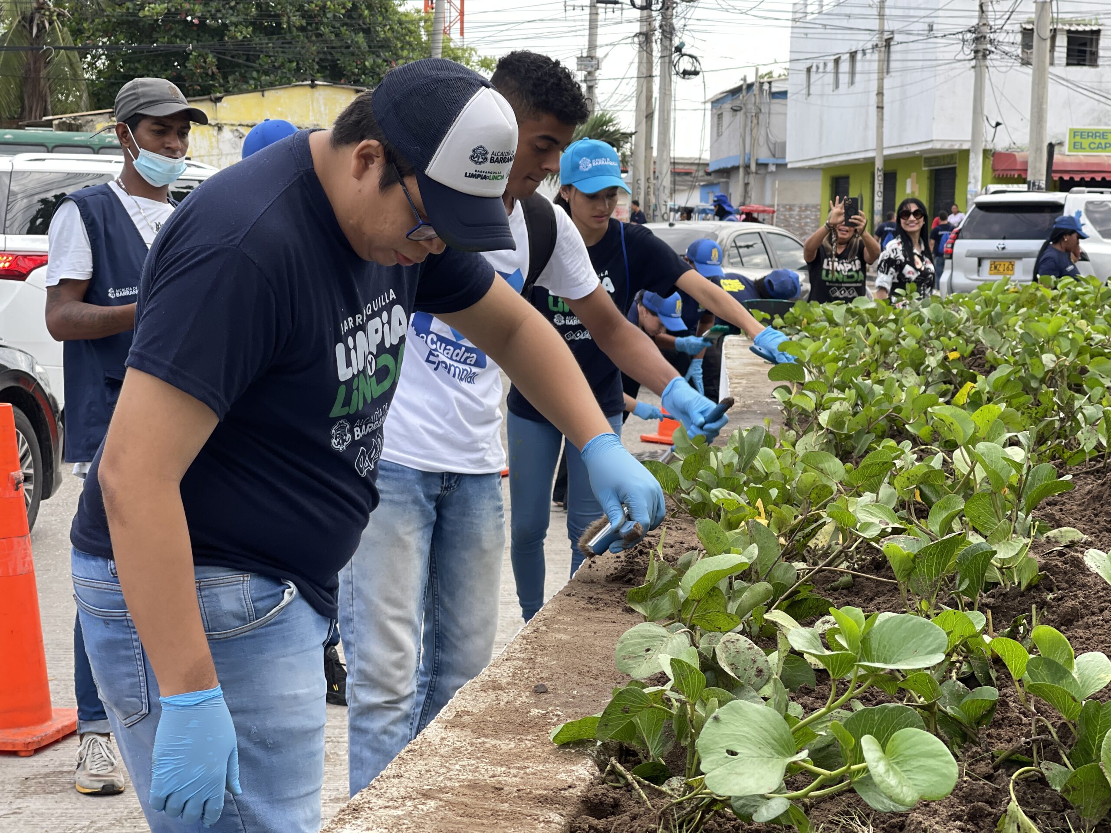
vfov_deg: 22.9
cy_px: 416
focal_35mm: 64
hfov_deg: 30.3
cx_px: 556
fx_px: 2054
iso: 20
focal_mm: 7.5
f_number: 2.2
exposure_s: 1/162
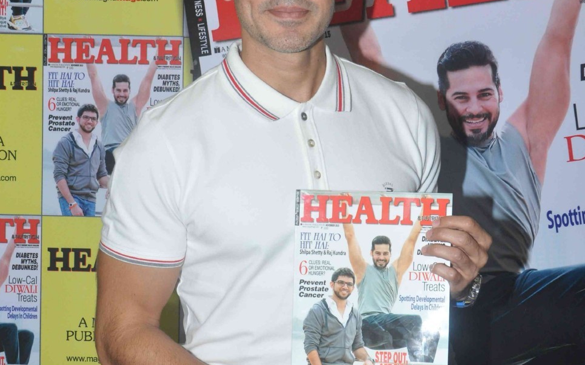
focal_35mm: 81
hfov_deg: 25.5
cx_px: 284
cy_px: 198
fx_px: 1291
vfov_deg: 16.1
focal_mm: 34
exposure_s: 1/200
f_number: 10
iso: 1000
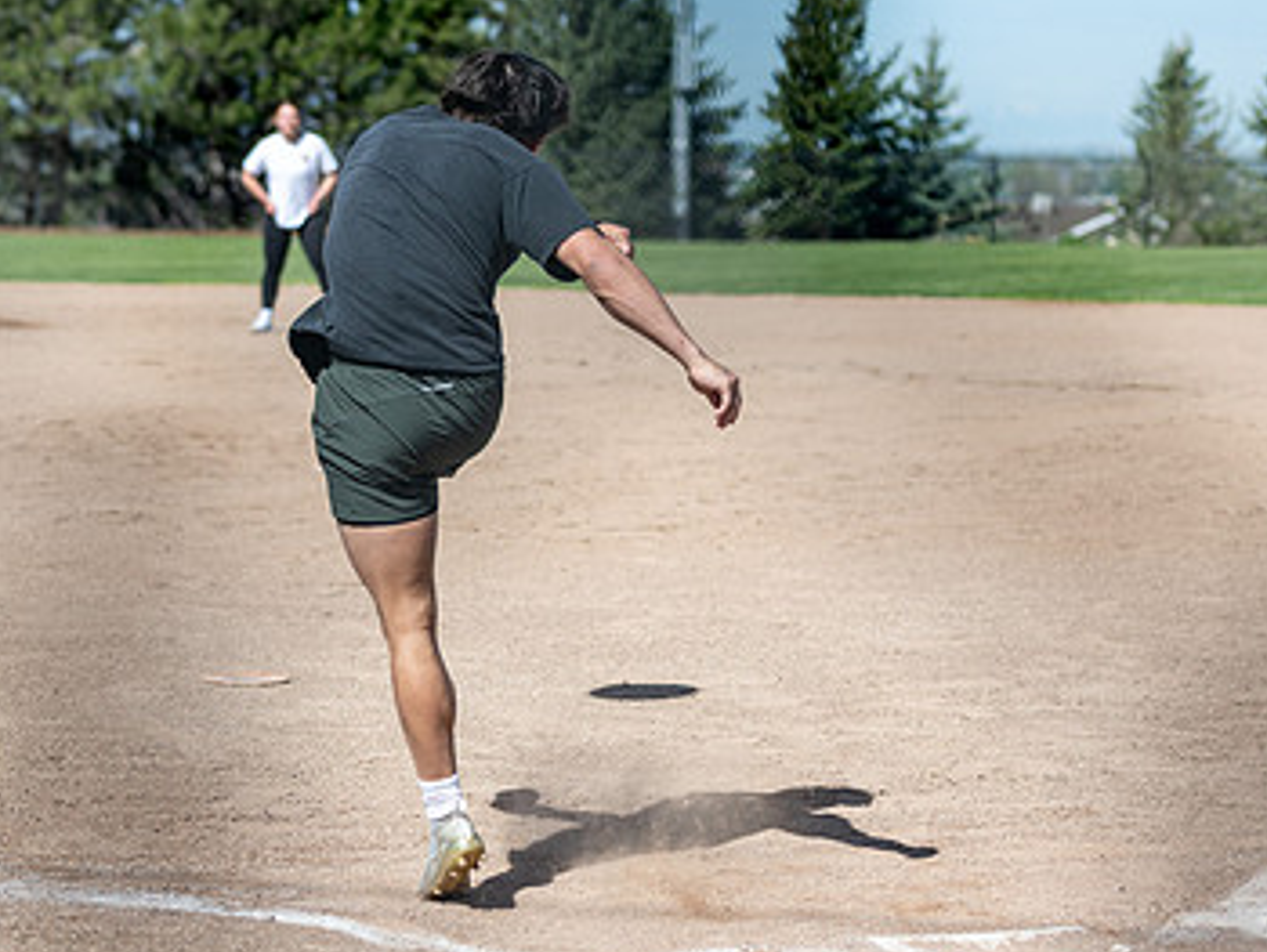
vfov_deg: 11.8
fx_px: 4615
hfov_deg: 15.6
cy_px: 462
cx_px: 445
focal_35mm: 126
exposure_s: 1/2000
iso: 64
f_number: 2.8
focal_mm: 70
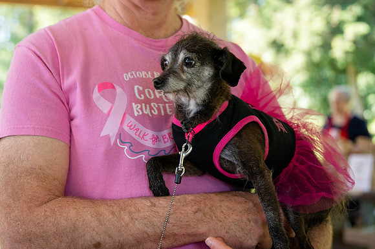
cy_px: 124
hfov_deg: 30.1
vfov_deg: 20.3
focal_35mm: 67
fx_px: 697
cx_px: 188
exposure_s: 1/400
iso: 250
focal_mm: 45
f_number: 2.8
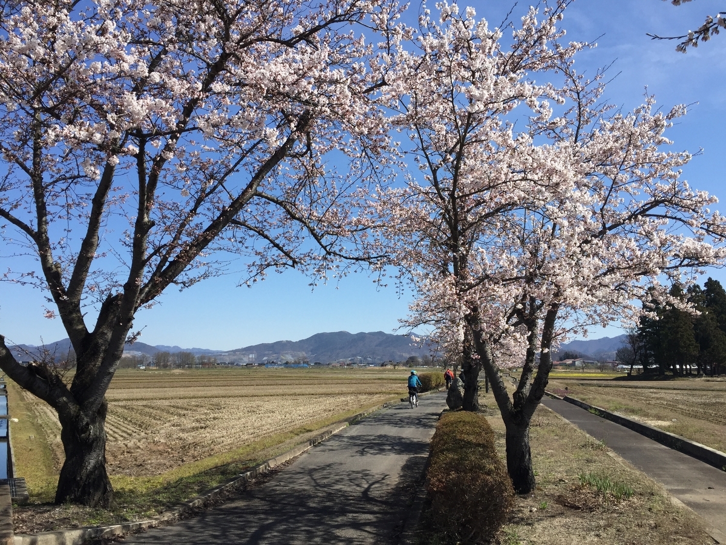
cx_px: 363
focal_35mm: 29
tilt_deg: +9.5
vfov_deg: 48.2
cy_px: 272
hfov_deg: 61.7
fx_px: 608
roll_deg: -0.3
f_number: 2.2
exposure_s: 1/2083
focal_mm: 4.15
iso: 32
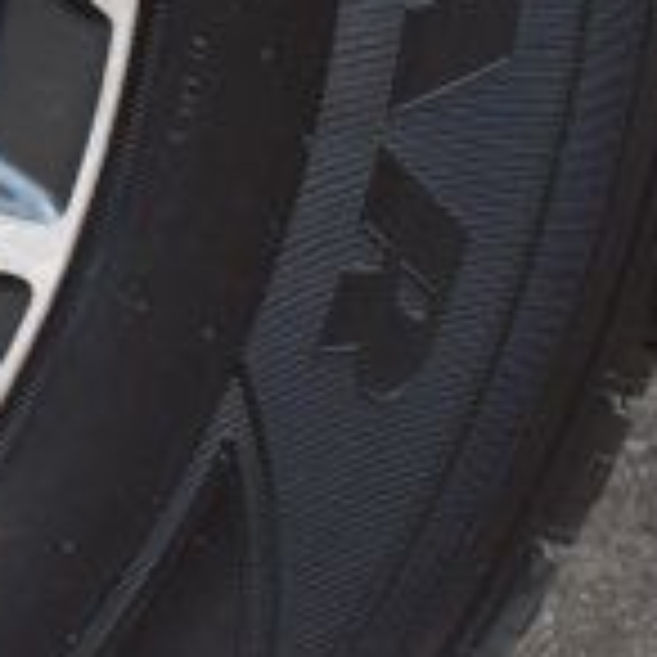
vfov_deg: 7.5
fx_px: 4982
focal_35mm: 232
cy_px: -212
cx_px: -1143
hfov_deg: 6.9
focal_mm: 26
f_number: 10
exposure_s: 1/250
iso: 400
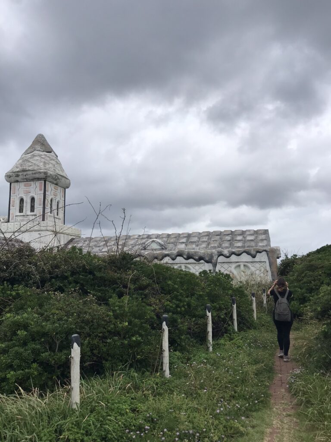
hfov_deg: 49.7
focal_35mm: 28
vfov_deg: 63.4
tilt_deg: +8.8
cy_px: 221
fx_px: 357
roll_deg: +1.6
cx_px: 166
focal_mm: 3.99
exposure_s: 1/3096
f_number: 1.8
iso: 20
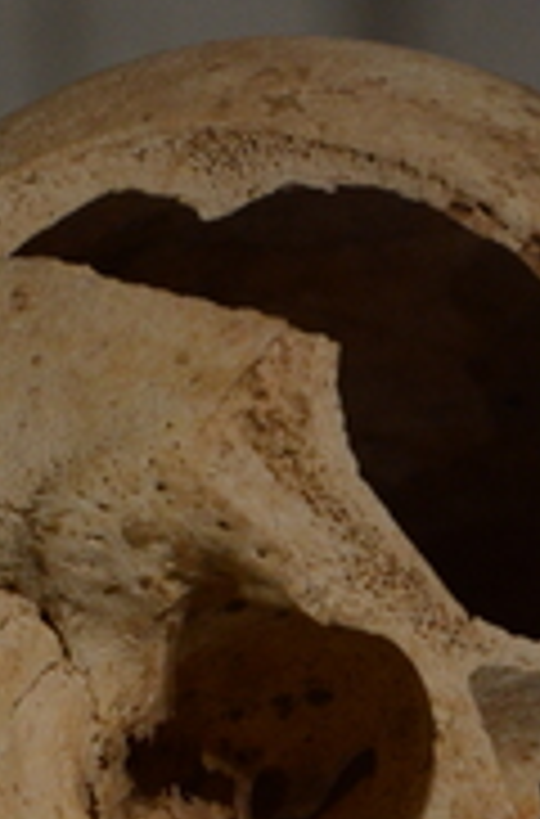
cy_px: 1044
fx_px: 7708
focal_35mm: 340
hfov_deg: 4.0
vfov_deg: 6.0
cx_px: 212
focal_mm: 62
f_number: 5
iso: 1250
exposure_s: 1/100
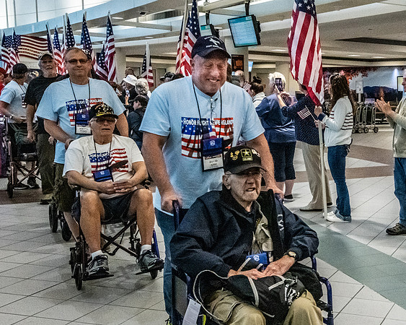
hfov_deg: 34.9
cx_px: 365
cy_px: 163
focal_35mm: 50
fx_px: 607
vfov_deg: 30.0
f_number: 6.3
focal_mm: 27
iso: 20000
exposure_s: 1/640
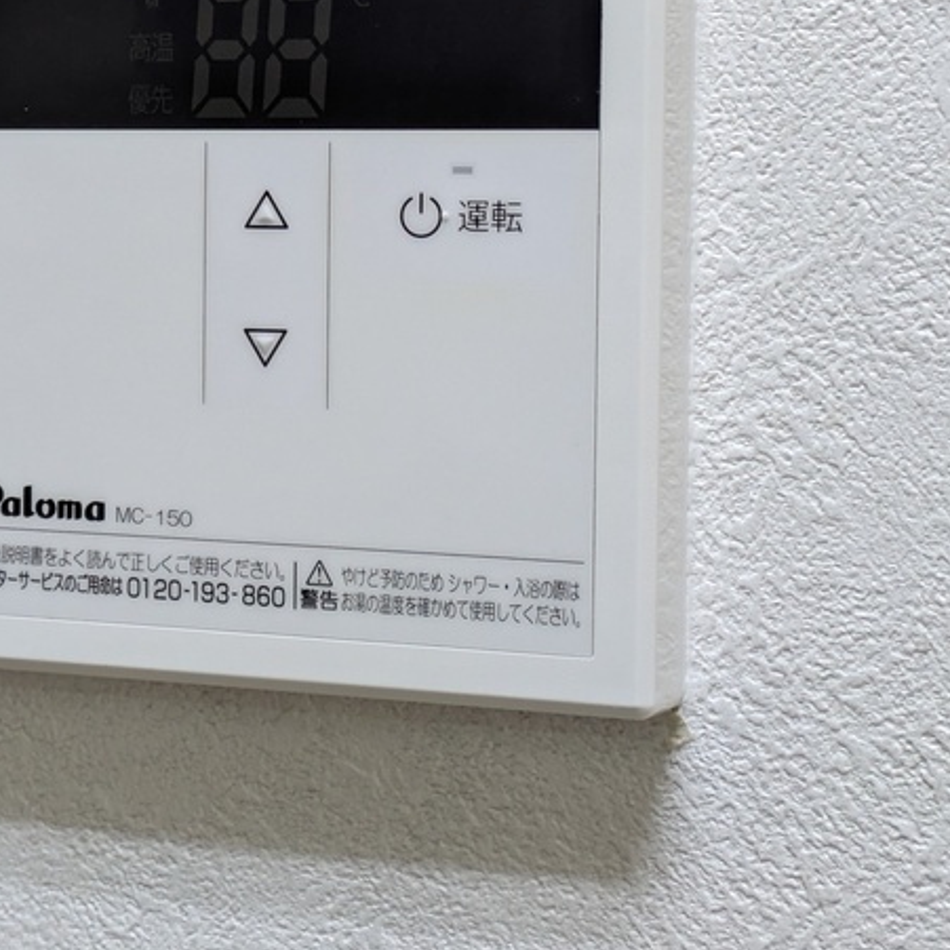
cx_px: 326
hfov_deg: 18.1
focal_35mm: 96
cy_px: 297
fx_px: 2981
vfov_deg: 18.0
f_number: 1.89
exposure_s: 1/40
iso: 82
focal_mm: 5.43
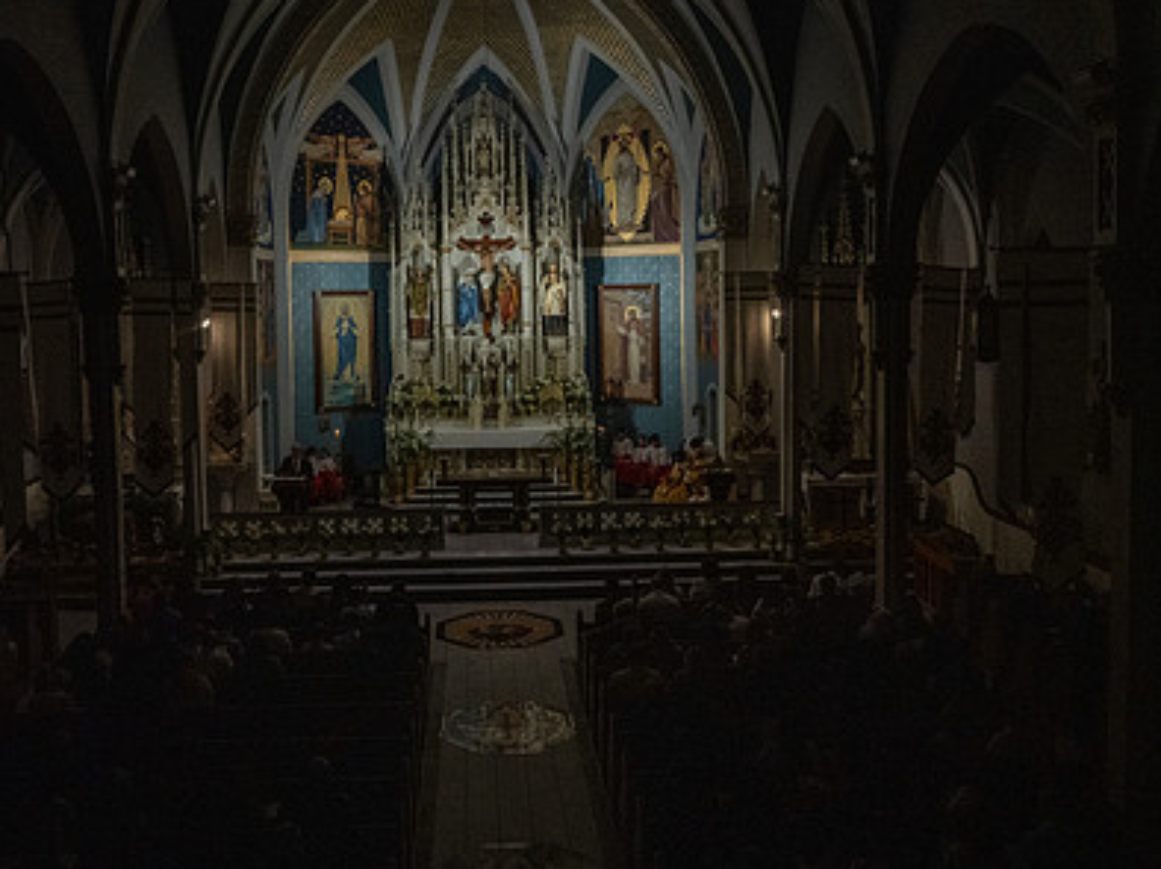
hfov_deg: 53.8
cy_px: 340
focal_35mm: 34
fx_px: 1140
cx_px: 495
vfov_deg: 41.5
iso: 5000
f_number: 16
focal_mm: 24
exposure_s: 1/60
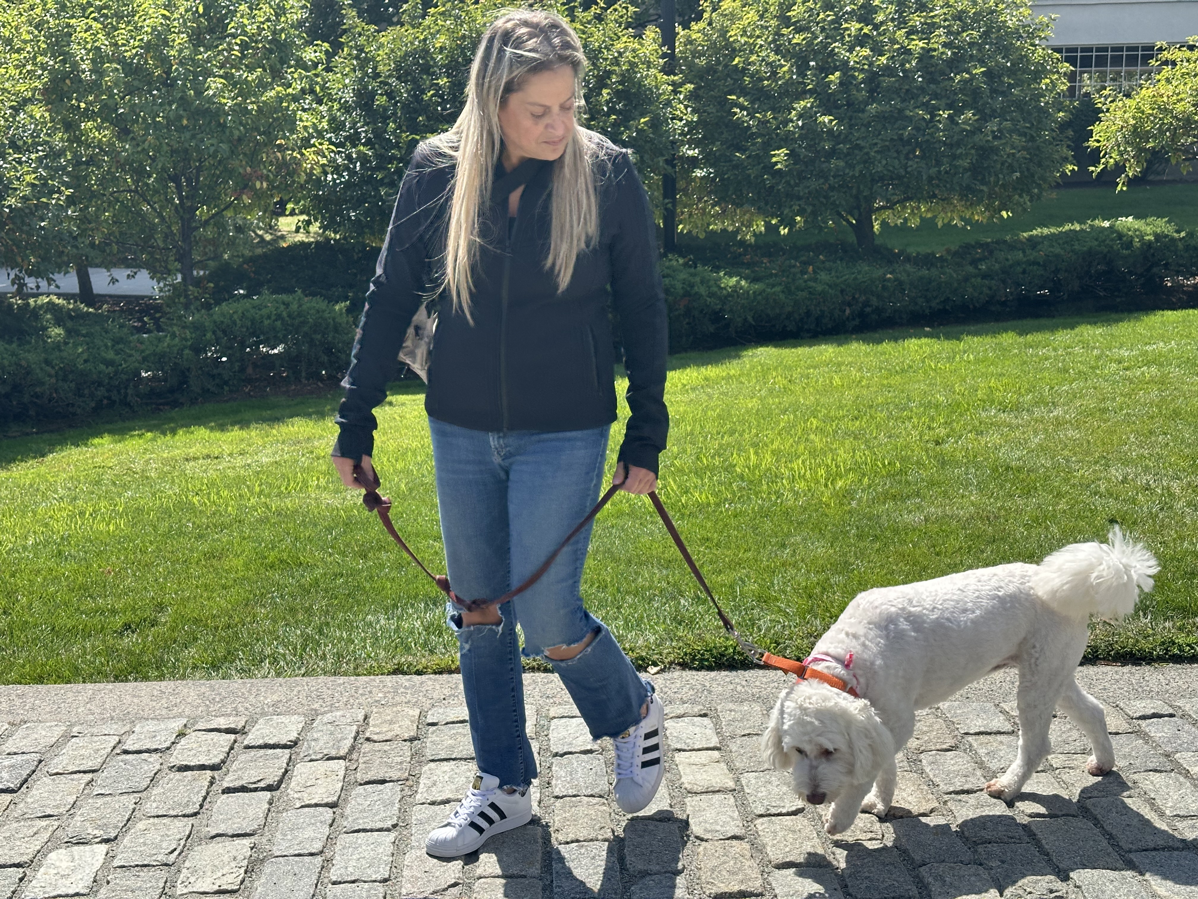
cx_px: 599
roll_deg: +1.7
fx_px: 1661
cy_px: 450
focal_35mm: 48
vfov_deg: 30.3
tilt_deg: -11.4
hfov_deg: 39.7
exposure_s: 1/2410
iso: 64
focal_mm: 6.86
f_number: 1.78
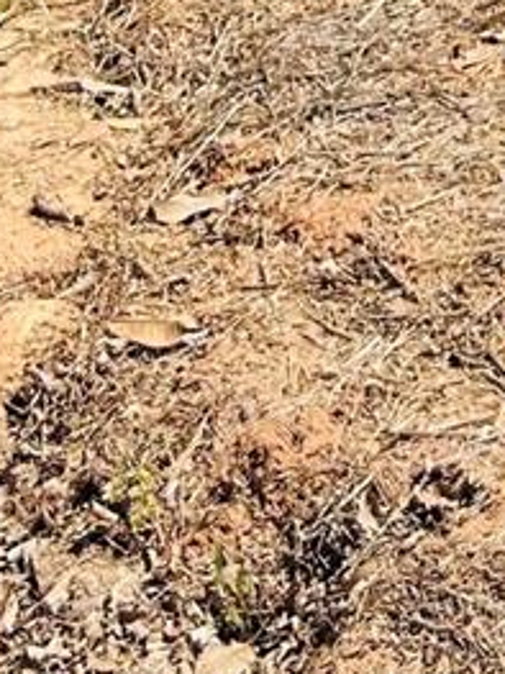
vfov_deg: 10.7
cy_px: -1056
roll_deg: -0.2
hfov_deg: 9.3
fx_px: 2959
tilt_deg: -4.3
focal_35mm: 152
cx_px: 910
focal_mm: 5.7
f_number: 1.5
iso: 50
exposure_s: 1/2299
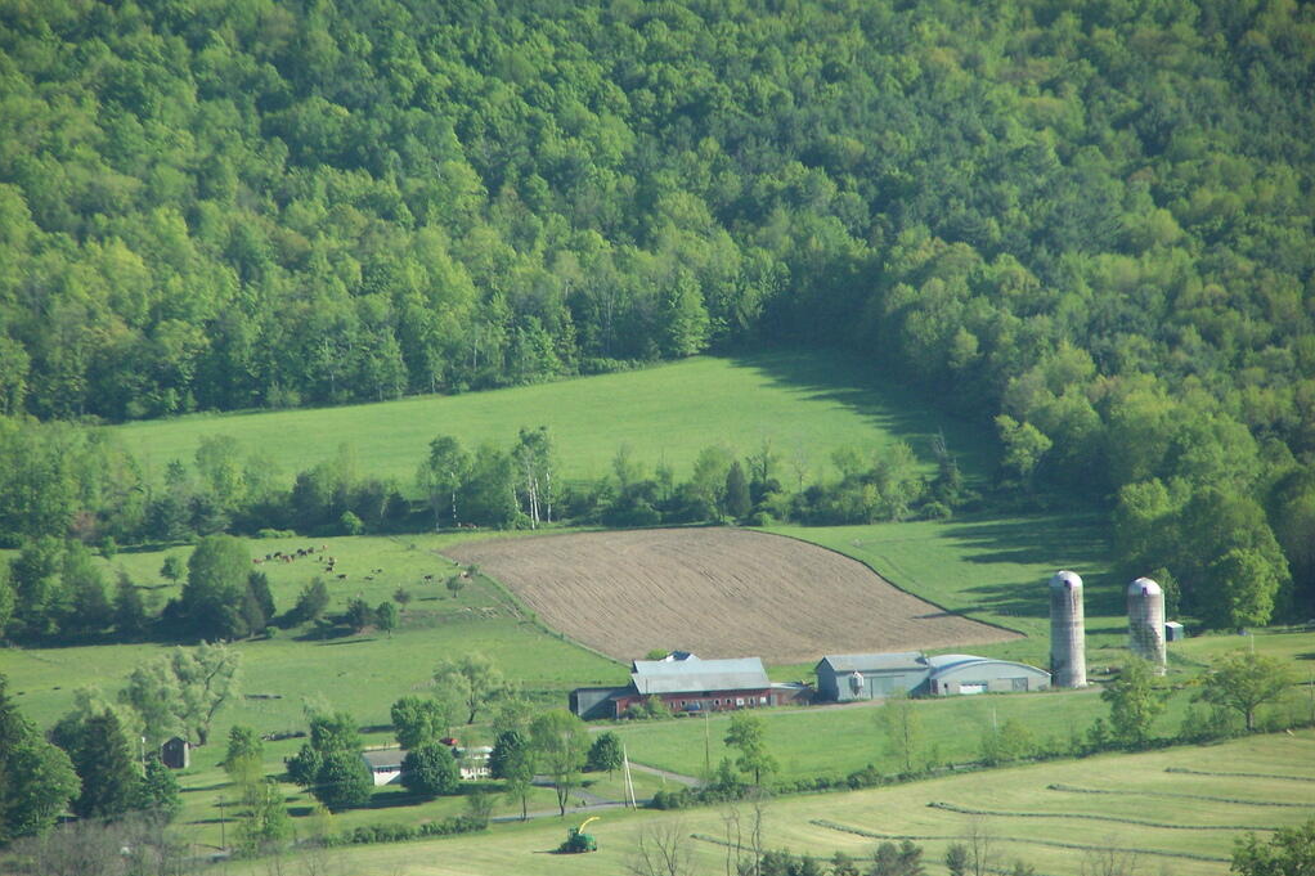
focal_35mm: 396
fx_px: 14462
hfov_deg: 5.2
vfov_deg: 3.5
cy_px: 463
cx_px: 658
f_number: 3.7
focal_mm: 63
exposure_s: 1/320
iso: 140
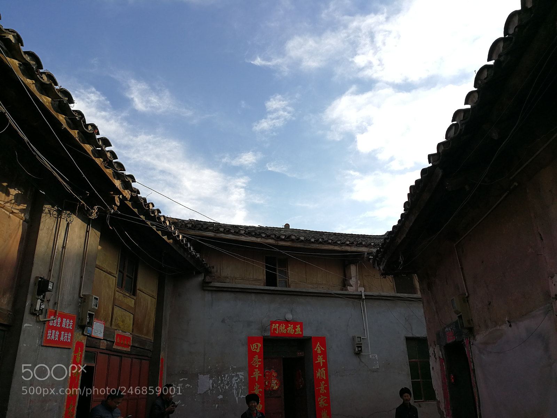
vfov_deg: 51.4
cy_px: 209
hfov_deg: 65.3
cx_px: 278
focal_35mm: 27
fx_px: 434
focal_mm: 3.95
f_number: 2.2
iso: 50
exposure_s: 1/799
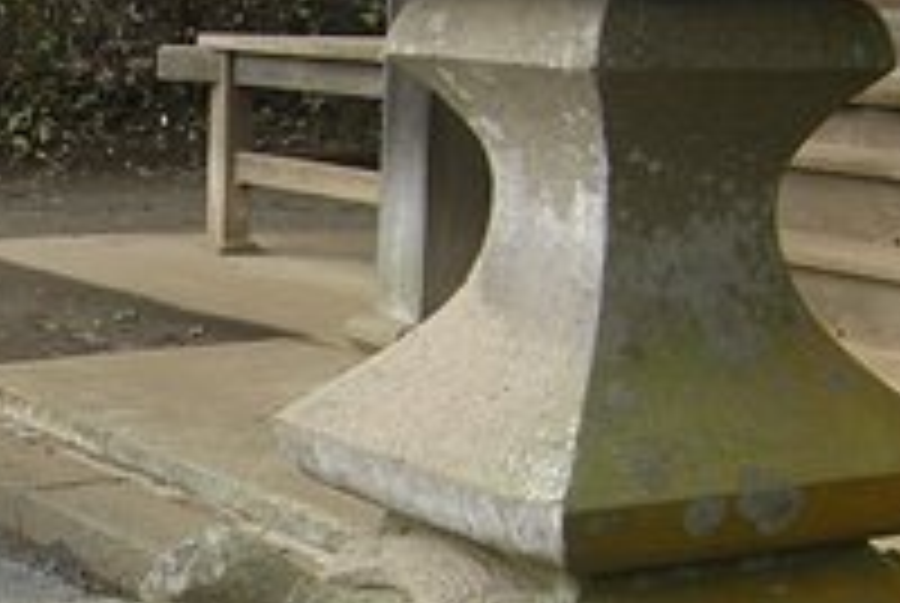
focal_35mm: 101
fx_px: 2529
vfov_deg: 13.5
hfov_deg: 19.7
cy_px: 464
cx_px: 36
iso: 50
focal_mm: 6.3
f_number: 3.4
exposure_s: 1/80
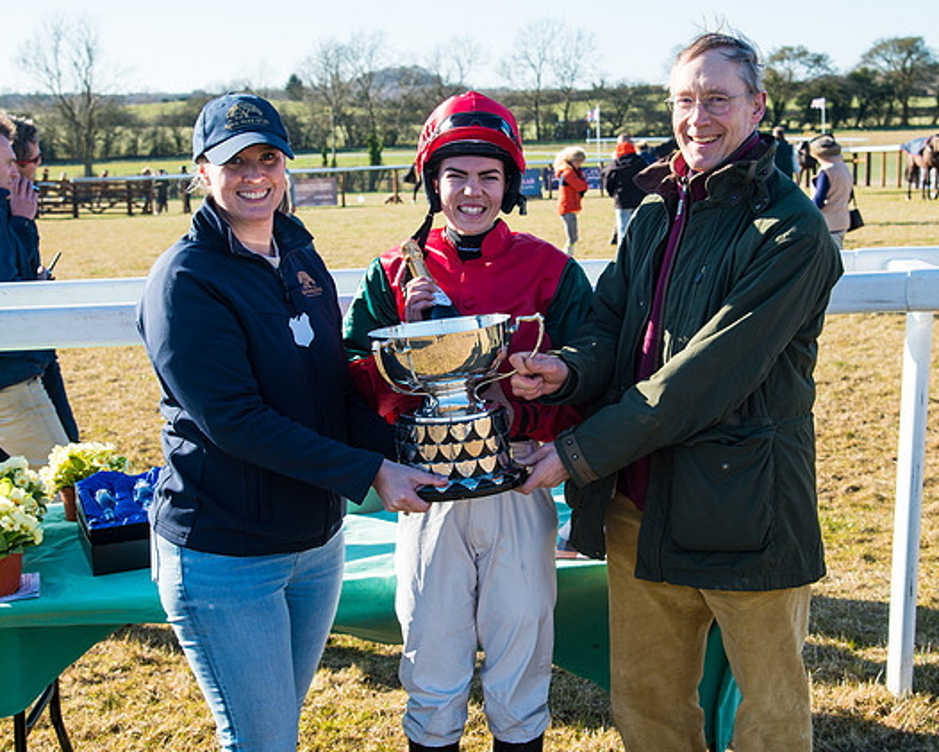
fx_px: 1668
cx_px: 515
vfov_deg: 25.4
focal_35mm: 60
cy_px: 344
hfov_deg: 31.4
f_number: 5
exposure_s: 1/250
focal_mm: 44
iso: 125
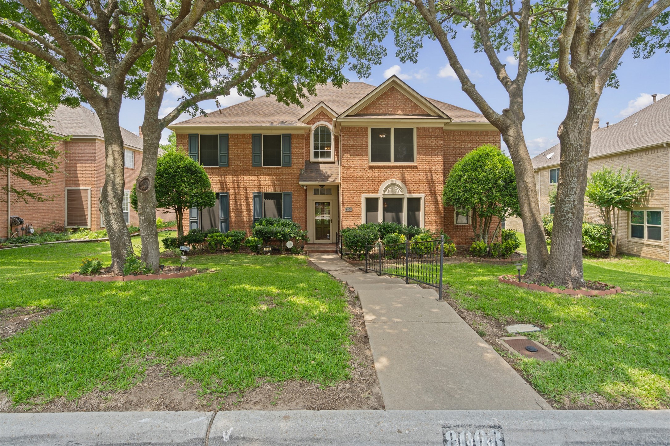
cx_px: 335
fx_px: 298
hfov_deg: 96.7
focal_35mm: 16
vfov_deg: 73.7
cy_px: 223
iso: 160
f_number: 9
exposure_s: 1/40
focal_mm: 16
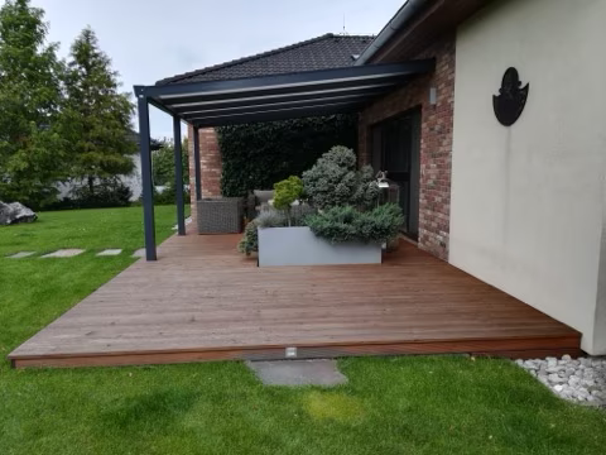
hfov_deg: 67.3
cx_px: 303
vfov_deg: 53.1
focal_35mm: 26
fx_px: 455
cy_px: 228
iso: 50
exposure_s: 1/396
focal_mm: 3.83
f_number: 2.2
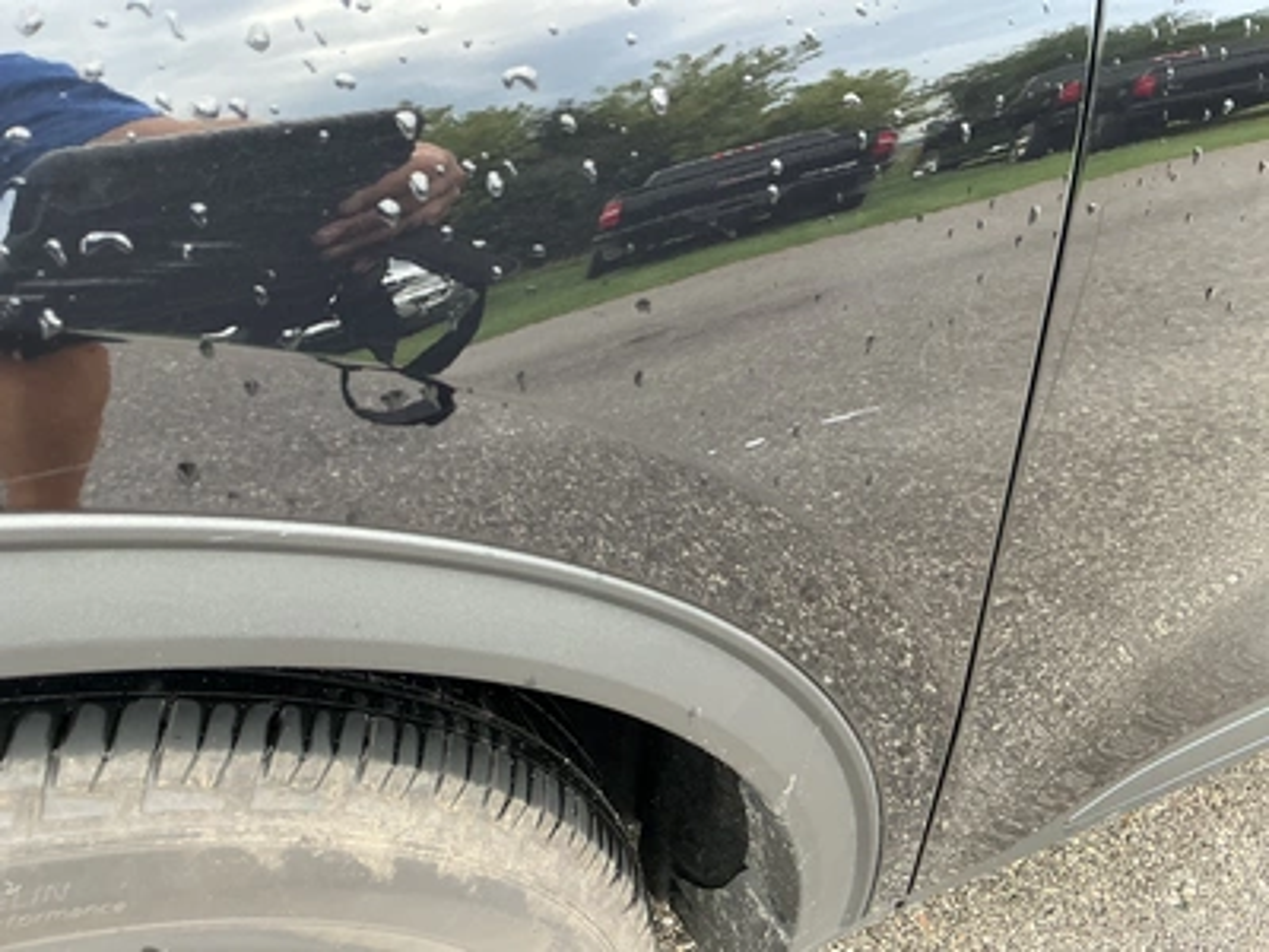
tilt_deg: -34.8
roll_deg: -1.5
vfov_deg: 49.7
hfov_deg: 63.4
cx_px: 634
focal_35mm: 28
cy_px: 476
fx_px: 1026
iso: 64
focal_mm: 3
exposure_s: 1/122
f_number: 1.8
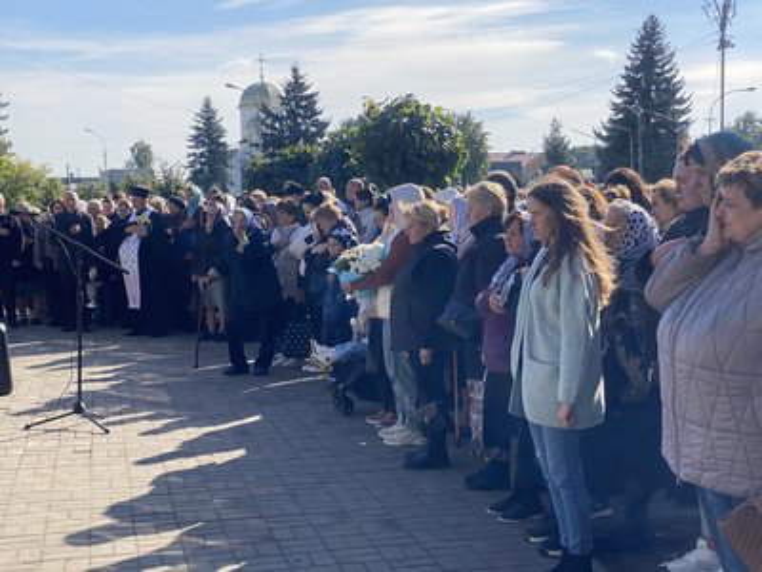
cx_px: 381
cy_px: 286
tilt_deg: -4.3
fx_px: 1145
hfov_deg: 36.8
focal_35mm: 52
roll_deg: +0.6
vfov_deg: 28.0
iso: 20
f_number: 2
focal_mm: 6
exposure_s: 1/1712
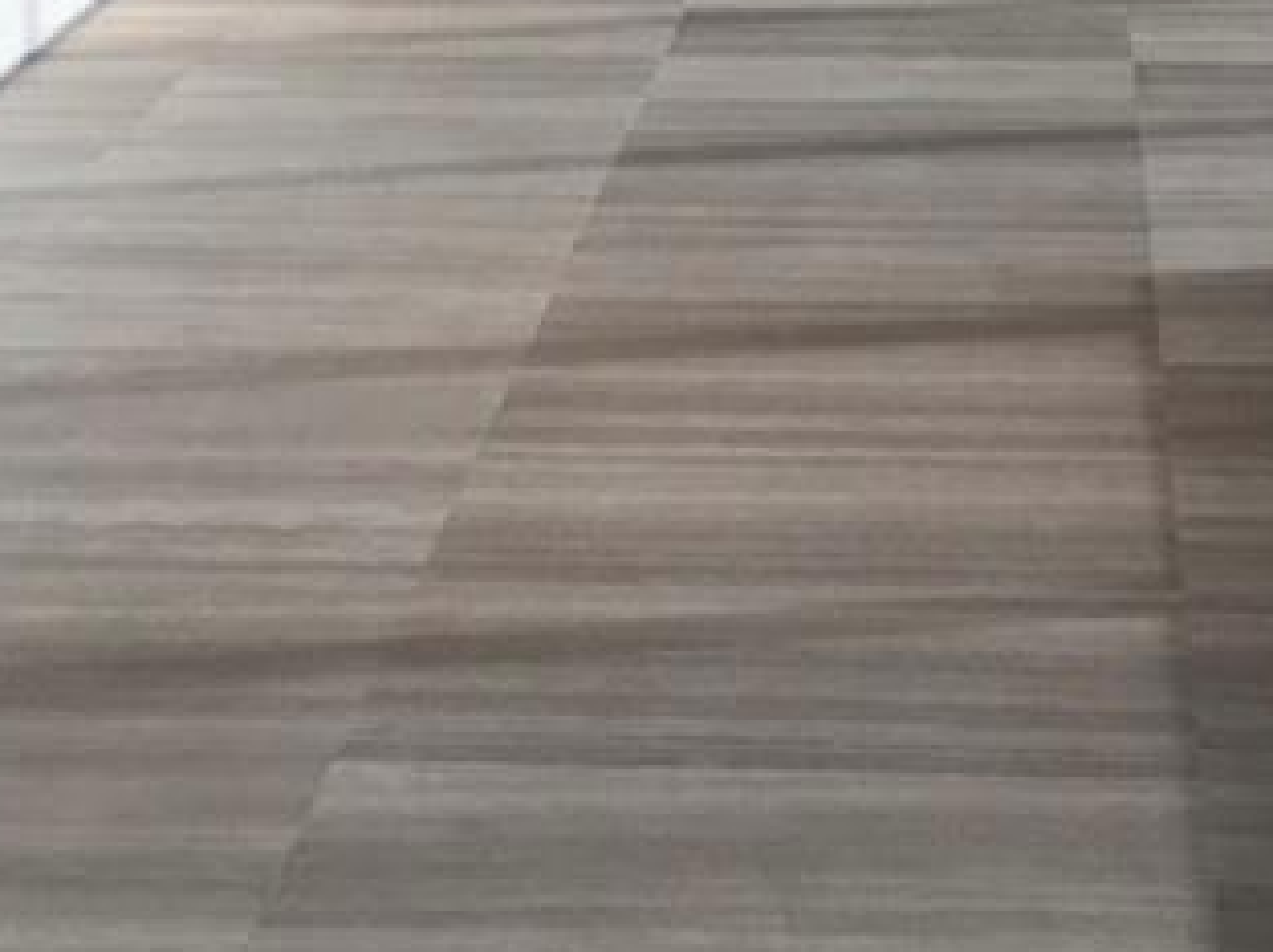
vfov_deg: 14.9
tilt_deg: -6.8
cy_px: -260
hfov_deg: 20.6
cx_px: 801
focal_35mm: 95
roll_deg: +0.3
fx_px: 3490
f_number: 2.2
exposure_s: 1/120
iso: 40
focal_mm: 4.15
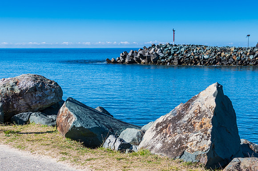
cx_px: 129
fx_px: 496
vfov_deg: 19.6
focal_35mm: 69
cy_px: 86
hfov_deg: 29.2
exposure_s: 1/320
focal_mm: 46
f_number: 9
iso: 100
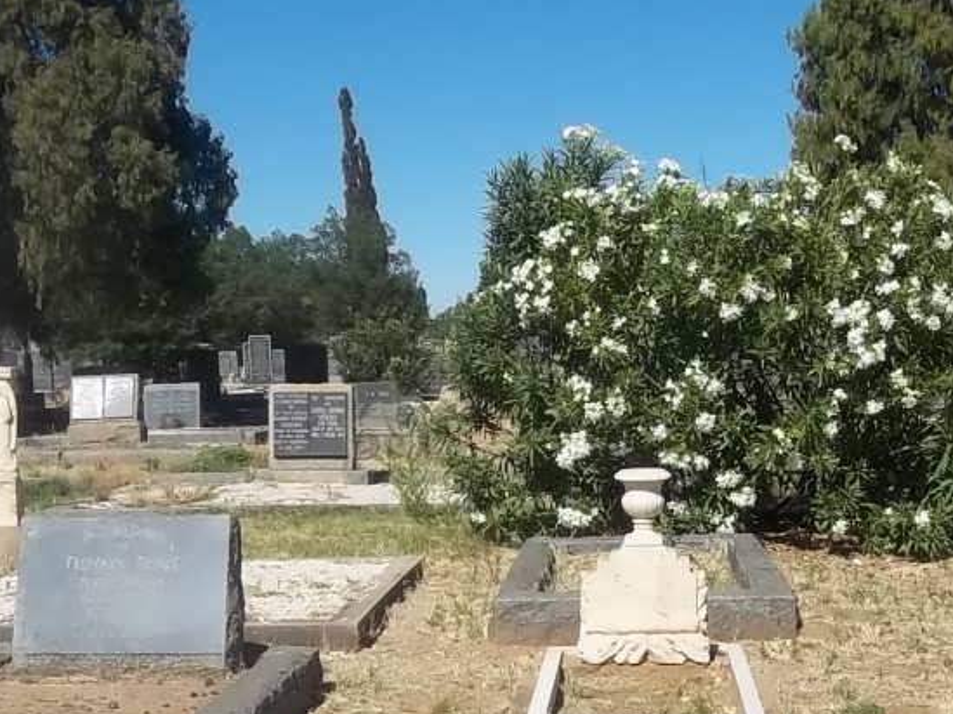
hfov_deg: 27.8
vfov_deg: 20.3
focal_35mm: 70
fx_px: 1926
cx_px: 555
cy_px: 711
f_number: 5.5
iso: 80
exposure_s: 1/640
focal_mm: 5.7
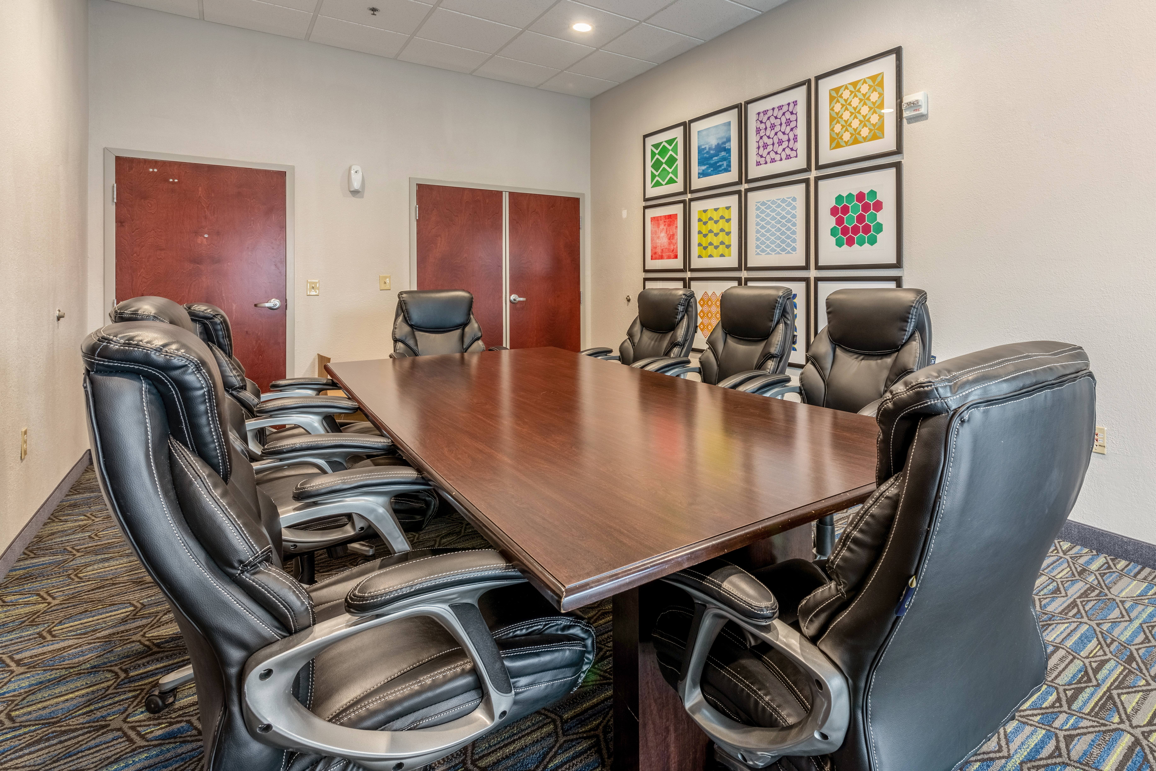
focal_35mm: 14
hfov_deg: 104.2
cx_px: 578
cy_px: 386
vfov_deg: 81.2
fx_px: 450
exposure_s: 1/20
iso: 320
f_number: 11
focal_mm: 14
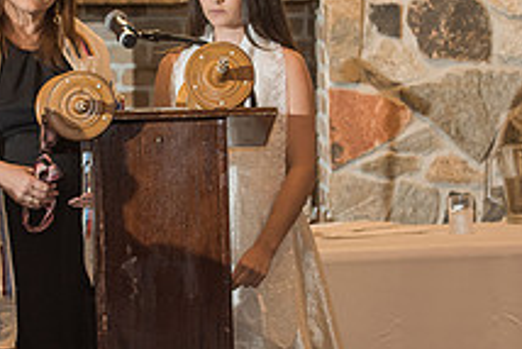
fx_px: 3700
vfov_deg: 5.4
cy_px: 150
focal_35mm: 255
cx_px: 159
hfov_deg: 8.1
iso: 1250
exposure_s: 1/125
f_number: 3.2
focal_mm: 90
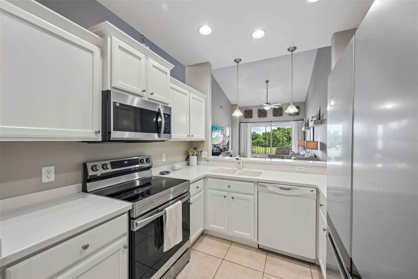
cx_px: 209
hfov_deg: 104.3
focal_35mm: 14
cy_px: 140
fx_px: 163
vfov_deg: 81.2
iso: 400
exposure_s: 1/25
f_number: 8
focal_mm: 14
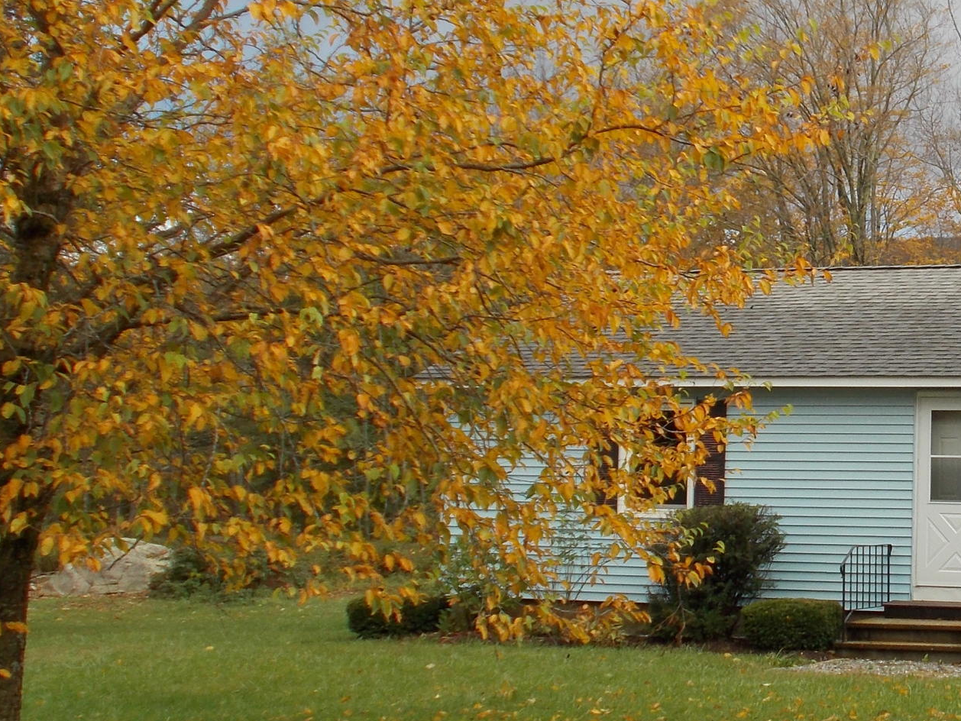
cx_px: 1027
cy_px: 333
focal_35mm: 93
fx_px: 2582
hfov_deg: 20.2
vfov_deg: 15.9
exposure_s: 1/160
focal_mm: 6.9
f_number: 3.9
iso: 80
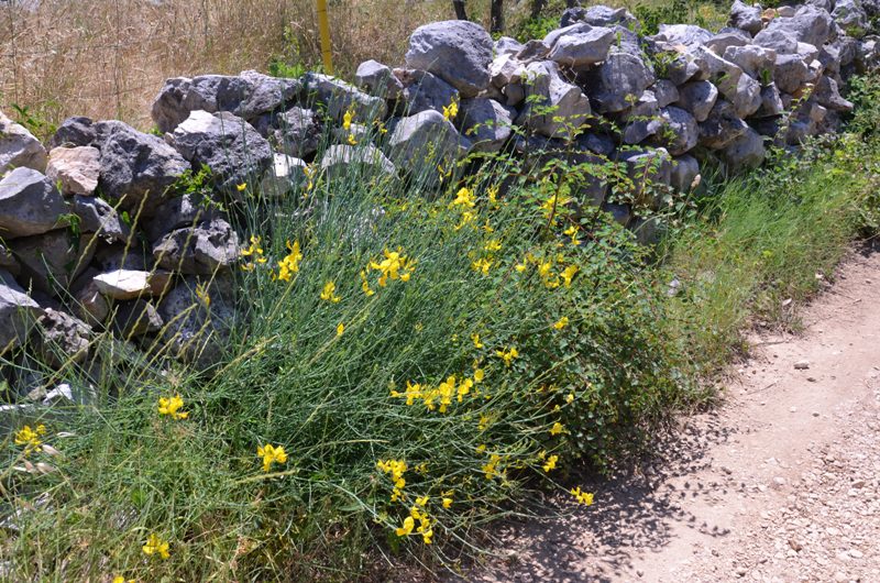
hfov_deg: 59.6
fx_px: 768
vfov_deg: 41.5
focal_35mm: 32
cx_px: 440
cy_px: 292
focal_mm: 21
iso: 100
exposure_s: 1/60
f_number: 8
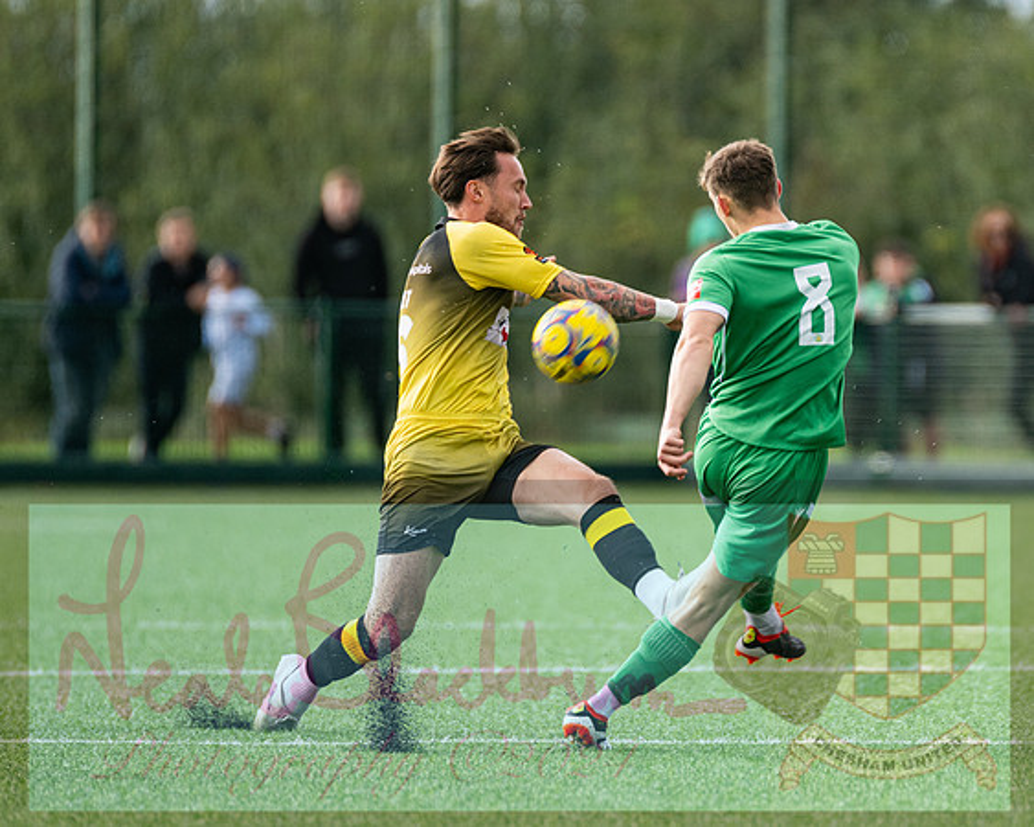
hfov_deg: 2.8
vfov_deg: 2.2
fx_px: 21113
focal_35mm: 690
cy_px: 403
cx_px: 750
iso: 400
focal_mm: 420
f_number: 4
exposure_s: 1/640
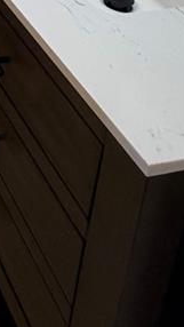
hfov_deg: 15.4
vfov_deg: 23.7
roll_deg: -1.5
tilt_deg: -15.6
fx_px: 555
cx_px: -175
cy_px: -201
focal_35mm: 64
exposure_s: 1/120
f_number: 2.2
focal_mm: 2.22
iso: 160
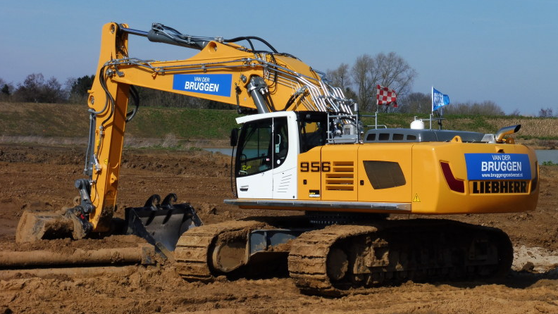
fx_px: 1465
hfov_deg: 21.6
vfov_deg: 12.2
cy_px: 168
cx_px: 280
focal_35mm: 99
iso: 100
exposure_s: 1/500
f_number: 7.1
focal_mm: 16.1
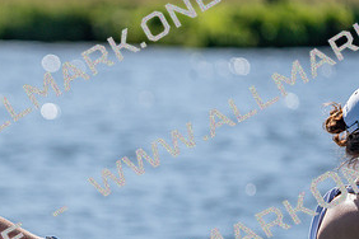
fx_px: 7947
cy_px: 218
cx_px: -5
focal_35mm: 797
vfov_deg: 1.7
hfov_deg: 2.6
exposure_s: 1/2000
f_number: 6.3
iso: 250
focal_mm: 388
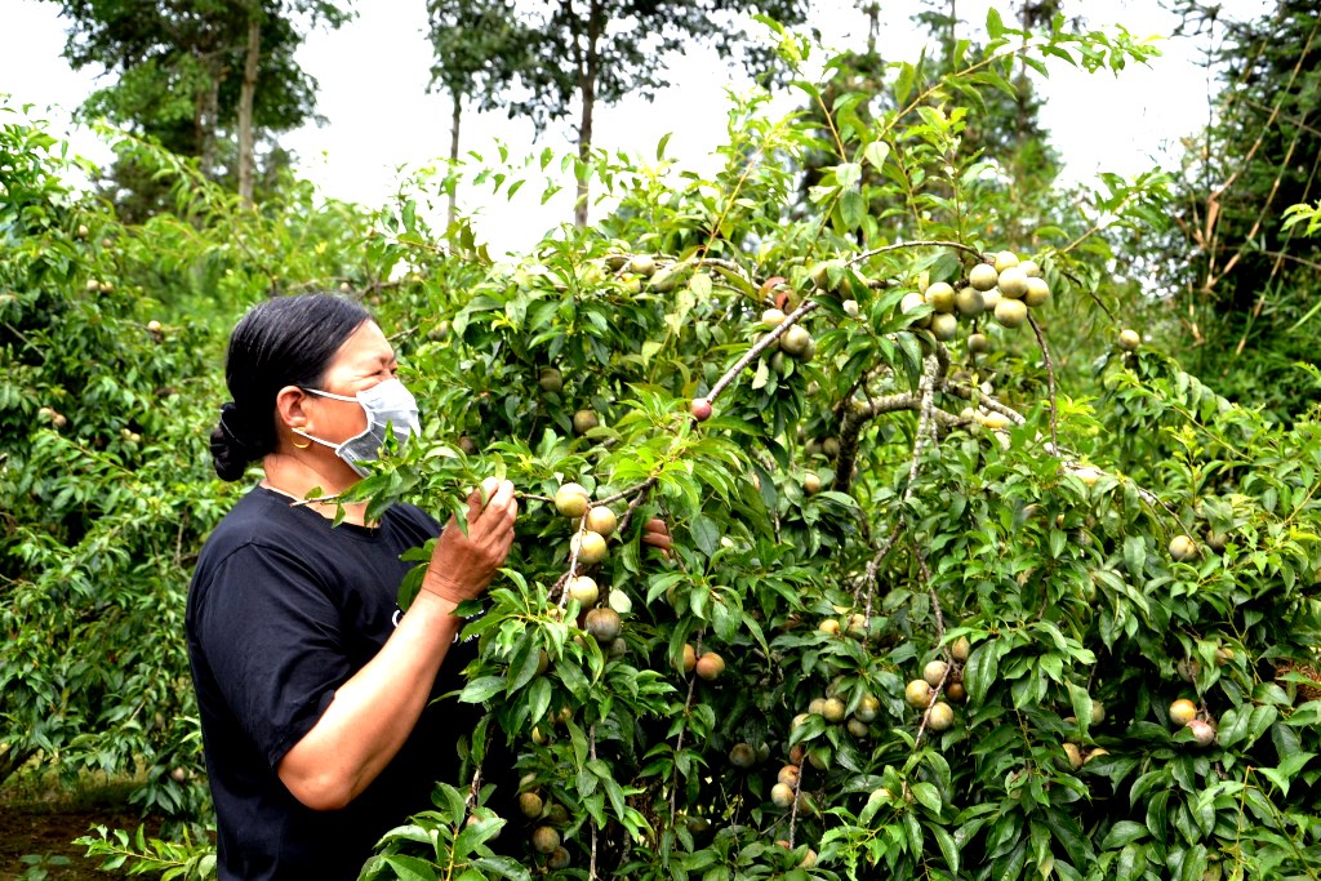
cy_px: 440
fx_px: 1761
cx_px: 660
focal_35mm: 48
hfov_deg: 41.1
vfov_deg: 28.1
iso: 200
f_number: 7.1
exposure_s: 1/200
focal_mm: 32
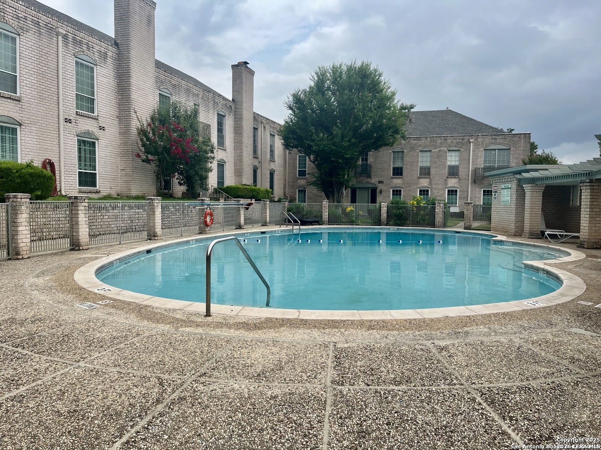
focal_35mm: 26
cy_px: 225
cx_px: 300
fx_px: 451
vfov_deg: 53.1
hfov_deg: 67.3
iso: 50
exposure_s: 1/3049
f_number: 1.6
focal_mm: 5.1
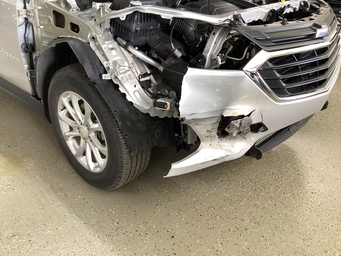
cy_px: 128
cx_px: 170
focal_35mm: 31
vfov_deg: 45.4
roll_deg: -0.7
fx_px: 305
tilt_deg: -29.5
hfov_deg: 58.4
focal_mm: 3.3
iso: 200
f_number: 2.4
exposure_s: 1/60
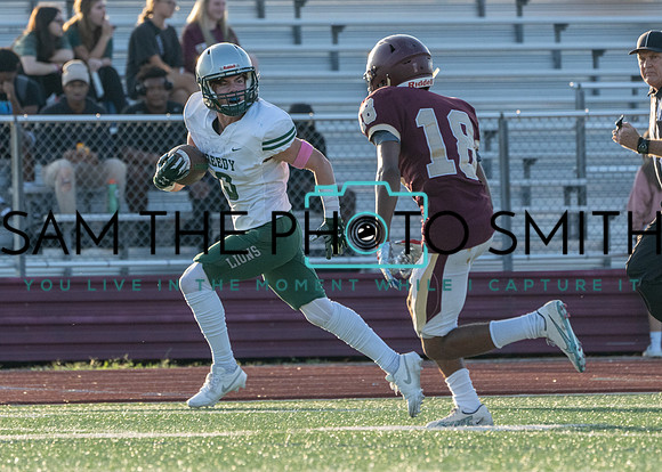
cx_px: 265
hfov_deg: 3.3
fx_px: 11436
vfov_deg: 2.4
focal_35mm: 608
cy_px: 194
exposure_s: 1/1250
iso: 1600
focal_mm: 400
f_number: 8
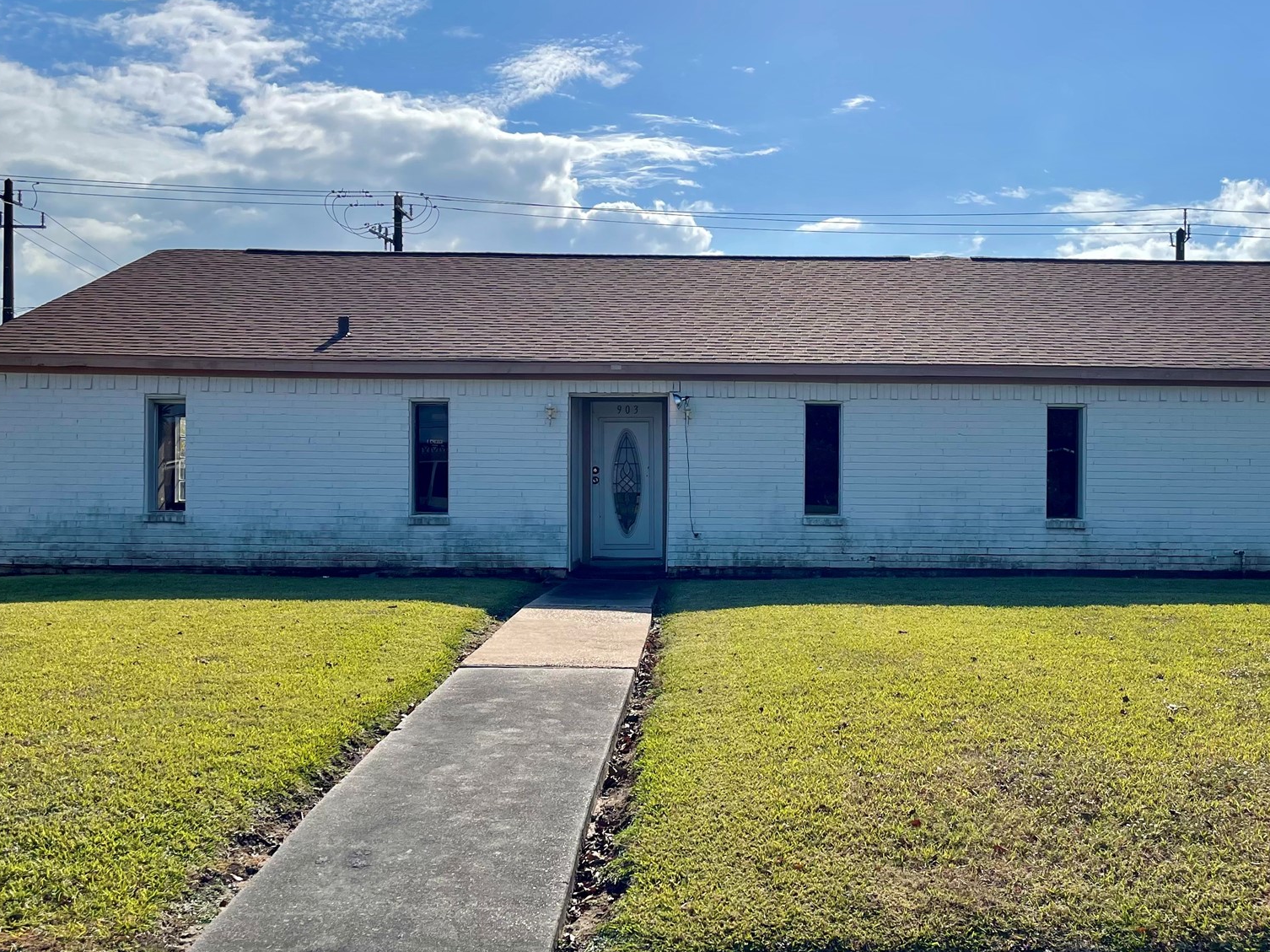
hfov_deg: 53.6
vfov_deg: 41.8
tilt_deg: -0.2
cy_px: 492
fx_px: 1247
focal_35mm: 34
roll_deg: -0.7
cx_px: 758
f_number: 1.6
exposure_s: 1/9174
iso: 32
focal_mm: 5.1
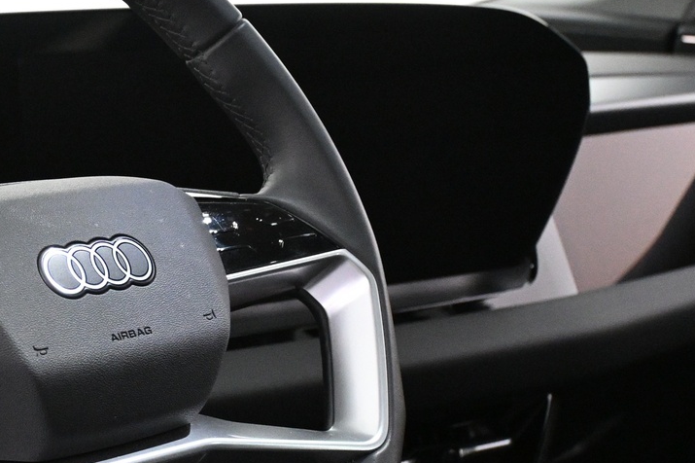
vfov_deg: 13.4
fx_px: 1968
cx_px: 24
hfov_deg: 19.5
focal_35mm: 102
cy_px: 325
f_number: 4.8
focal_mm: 30
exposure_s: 1/40
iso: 4000
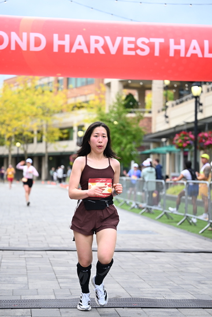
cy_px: 158
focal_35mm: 74
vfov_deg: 27.3
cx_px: 106
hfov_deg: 18.4
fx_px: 653
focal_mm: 74
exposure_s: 1/2000
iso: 640
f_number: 2.8
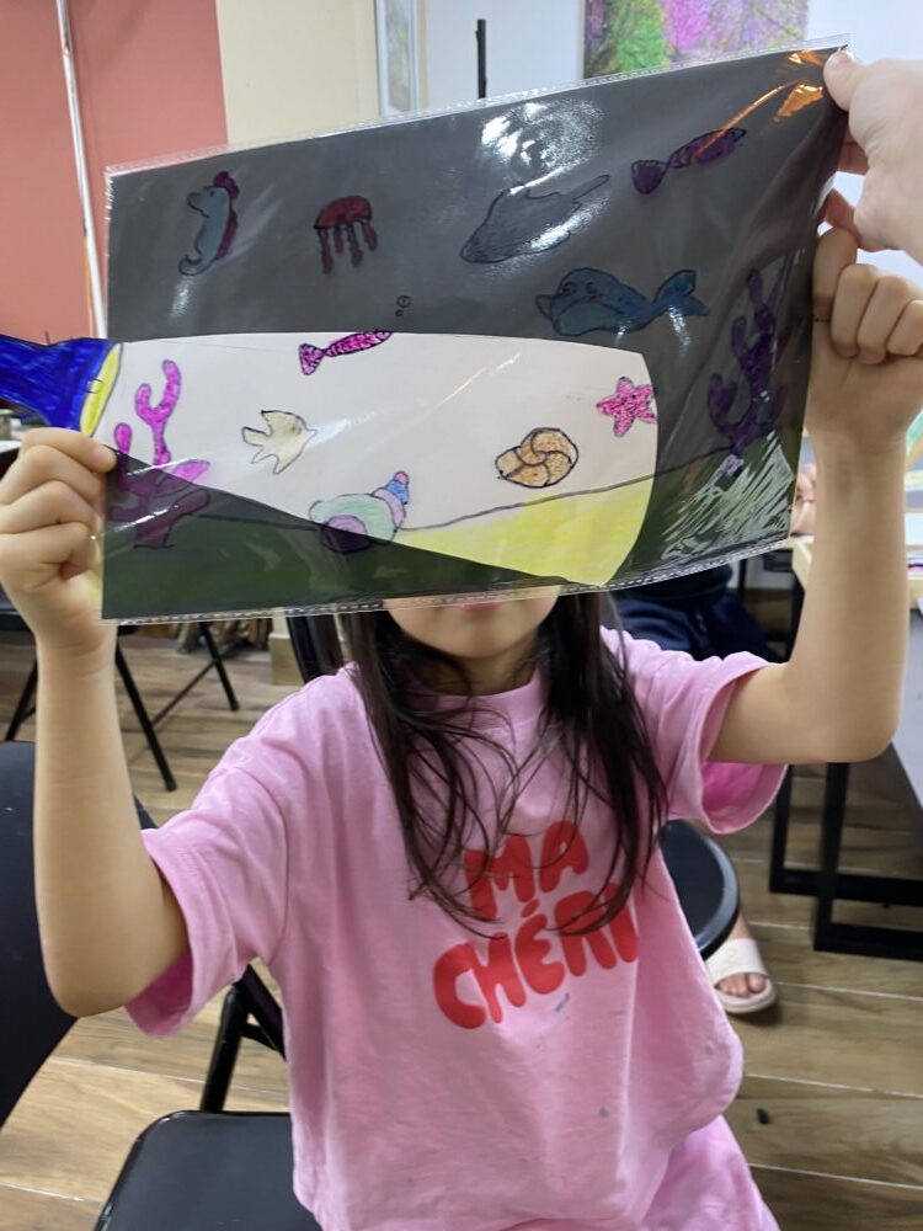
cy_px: 616
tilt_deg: -18.2
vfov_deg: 67.3
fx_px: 924
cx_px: 462
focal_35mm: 26
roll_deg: +2.5
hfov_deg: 53.1
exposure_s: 1/50
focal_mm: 4.25
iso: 80
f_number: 1.8
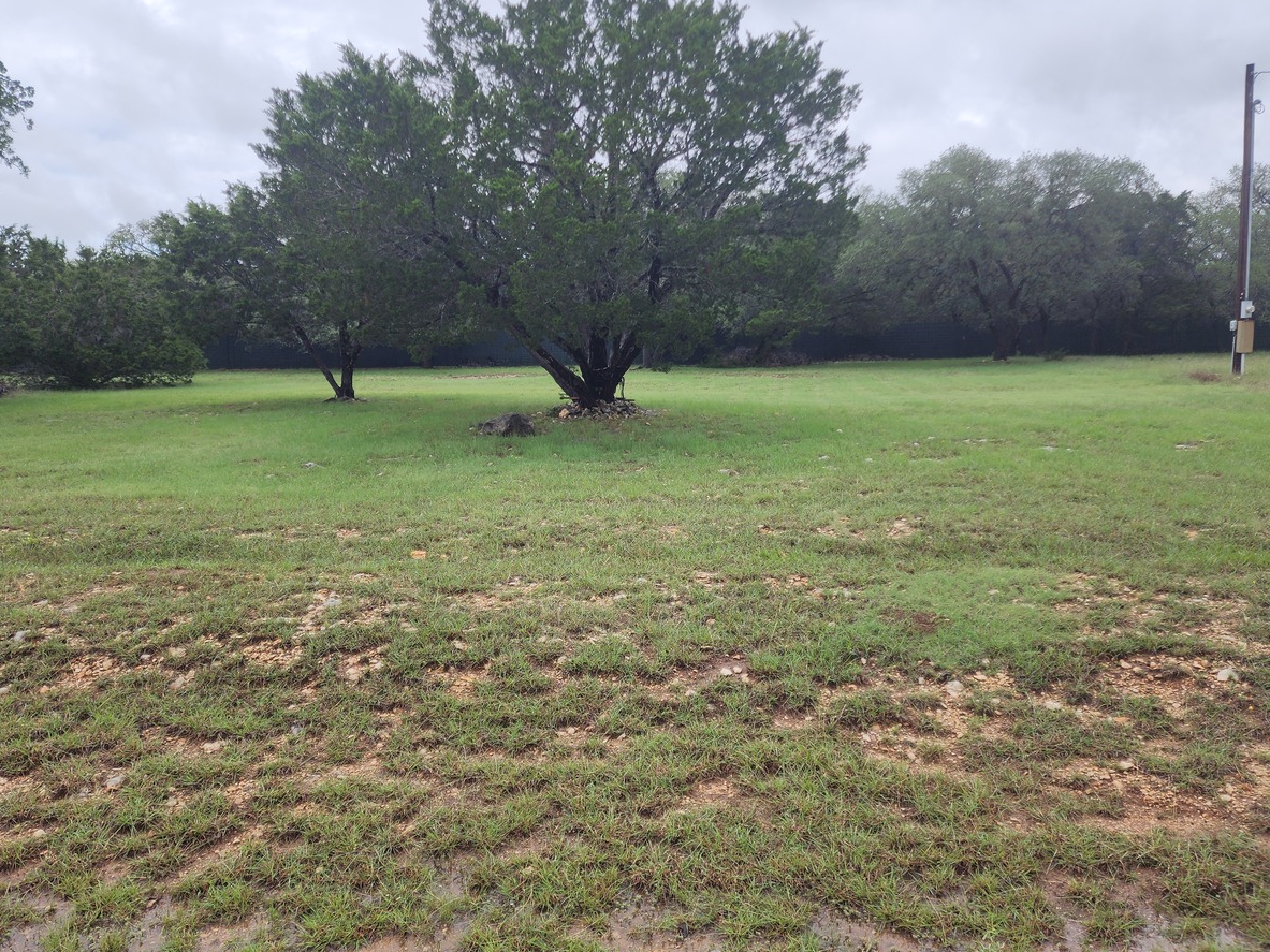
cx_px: 648
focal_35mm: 28
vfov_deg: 49.7
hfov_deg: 63.4
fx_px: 1027
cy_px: 464
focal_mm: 6.4
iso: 12
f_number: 1.8
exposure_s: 1/756
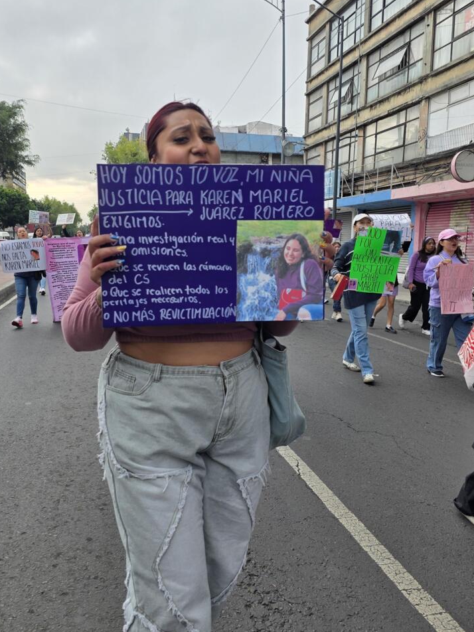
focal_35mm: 29
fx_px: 529
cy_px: 295
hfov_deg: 48.1
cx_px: 206
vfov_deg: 61.6
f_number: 1.7
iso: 80
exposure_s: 1/1925
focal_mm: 6.3
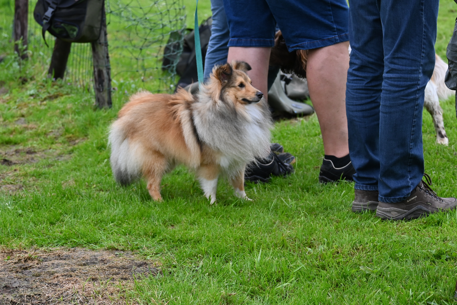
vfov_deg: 8.3
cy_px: 141
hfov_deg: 12.4
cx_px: 212
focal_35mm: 166
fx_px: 2103
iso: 400
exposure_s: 1/250
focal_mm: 81
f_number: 5
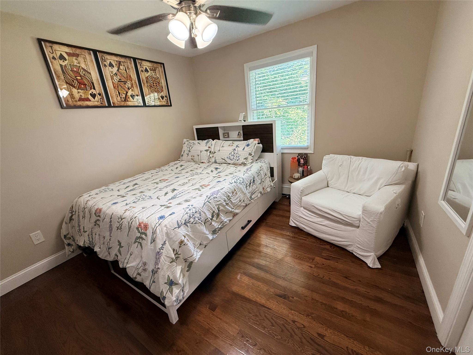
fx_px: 191
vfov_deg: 85.7
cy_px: 178
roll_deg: +5.3
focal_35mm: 14
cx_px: 236
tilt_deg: -18.0
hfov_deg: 102.1
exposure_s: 1/120
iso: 400
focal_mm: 2.22
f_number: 2.2
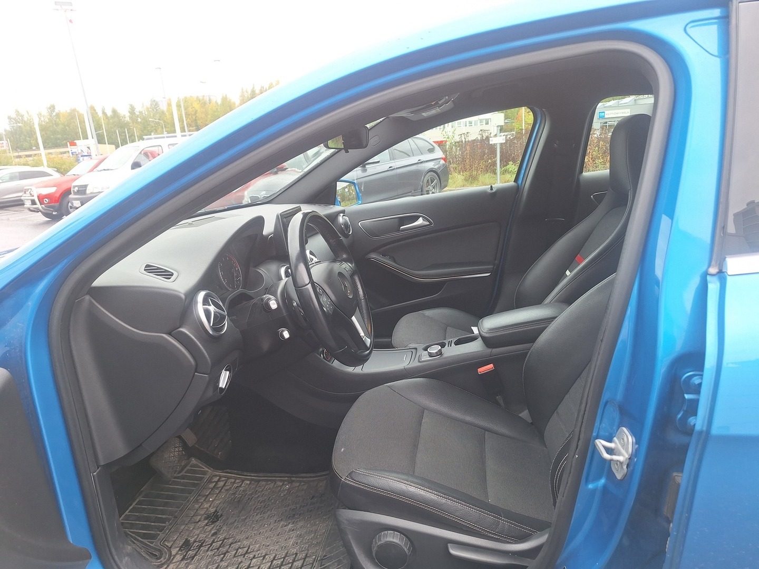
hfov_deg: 73.9
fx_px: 504
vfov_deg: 58.9
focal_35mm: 23
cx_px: 380
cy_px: 284
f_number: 1.8
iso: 40
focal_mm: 5.54
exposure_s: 1/126
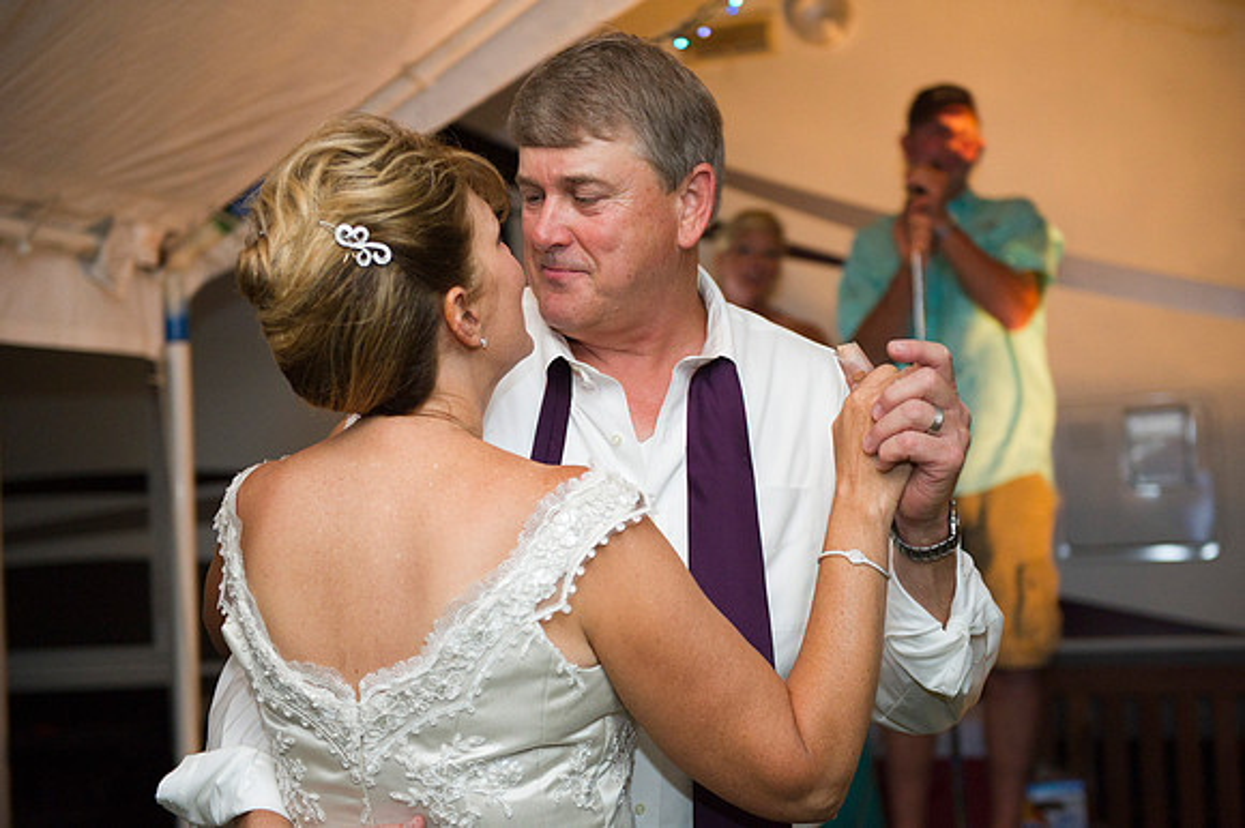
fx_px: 2005
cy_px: 414
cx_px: 622
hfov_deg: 34.5
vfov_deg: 23.4
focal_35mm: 58
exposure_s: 1/60
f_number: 2.8
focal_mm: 58
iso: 2000
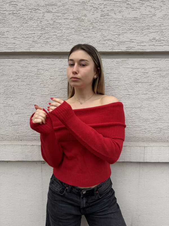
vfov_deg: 71.6
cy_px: 113
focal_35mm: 24
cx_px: 84
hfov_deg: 56.8
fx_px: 156
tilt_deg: -7.5
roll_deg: +0.4
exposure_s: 1/938
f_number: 1.78
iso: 80
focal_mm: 6.76
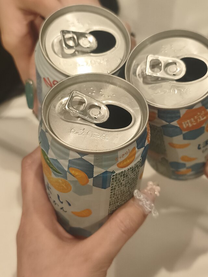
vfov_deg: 41.2
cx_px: 104
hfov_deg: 31.5
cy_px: 138
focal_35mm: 46
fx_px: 368
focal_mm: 6.06
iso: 800
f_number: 1.7
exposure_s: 1/60
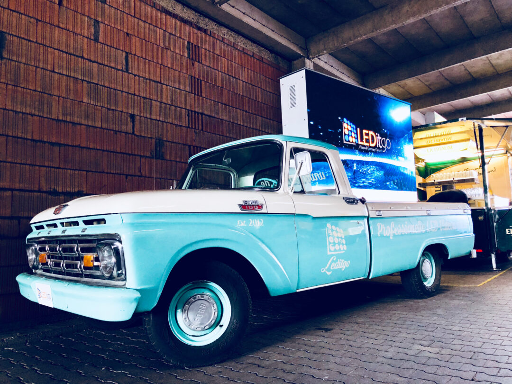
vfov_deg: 49.7
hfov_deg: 63.4
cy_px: 192
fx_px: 414
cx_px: 256
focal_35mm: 28
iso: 32
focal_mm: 4
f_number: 1.8
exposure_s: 1/33
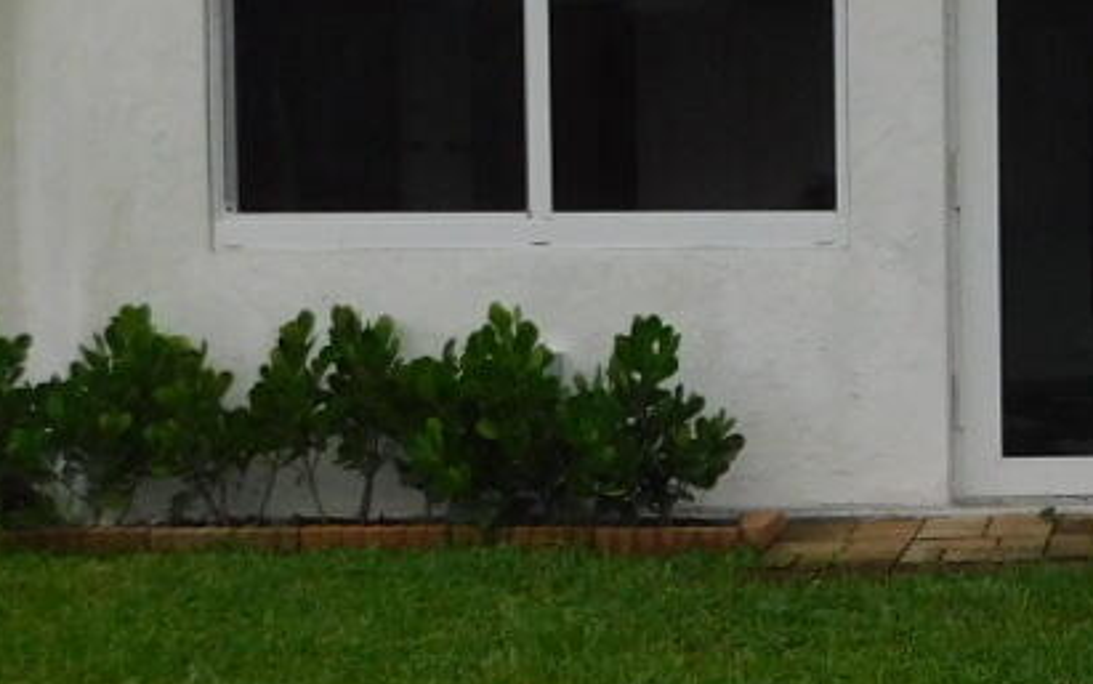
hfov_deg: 19.3
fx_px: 2830
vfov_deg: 13.7
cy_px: 226
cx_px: 1598
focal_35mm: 95
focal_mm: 4
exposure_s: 1/200
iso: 125
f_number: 3
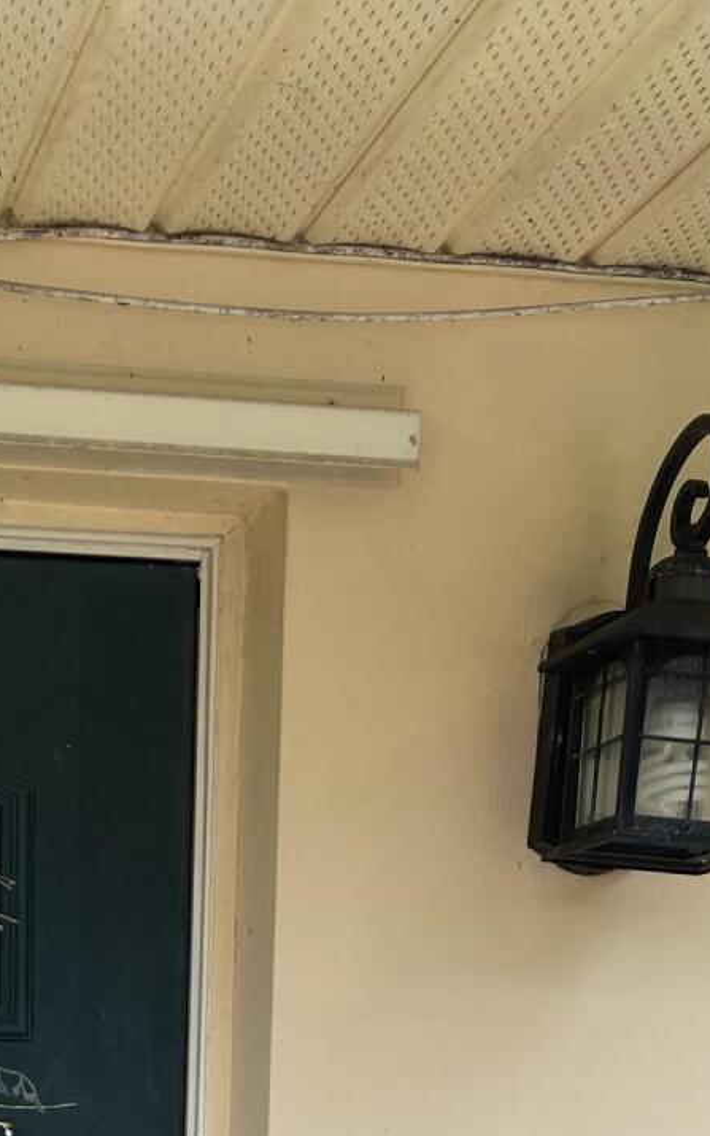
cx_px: -89
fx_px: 2386
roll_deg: +0.1
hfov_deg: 16.4
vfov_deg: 23.1
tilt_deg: -7.7
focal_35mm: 77
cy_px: 1560
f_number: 1.6
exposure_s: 1/1067
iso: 32
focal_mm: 5.1
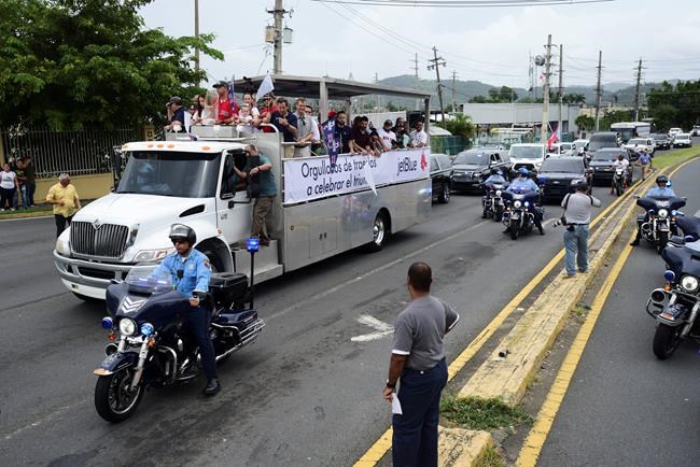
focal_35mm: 35
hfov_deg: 54.4
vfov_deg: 37.9
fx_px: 681
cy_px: 234
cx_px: 350
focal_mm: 35
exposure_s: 1/2000
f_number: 3.5
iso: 400
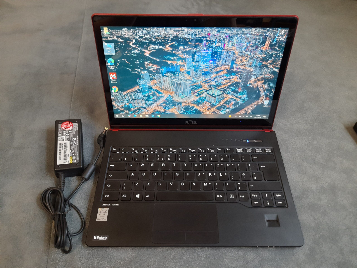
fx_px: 258
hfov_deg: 69.4
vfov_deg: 54.9
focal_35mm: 25
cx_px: 178
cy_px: 134
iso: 500
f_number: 2
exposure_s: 1/25
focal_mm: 4.6
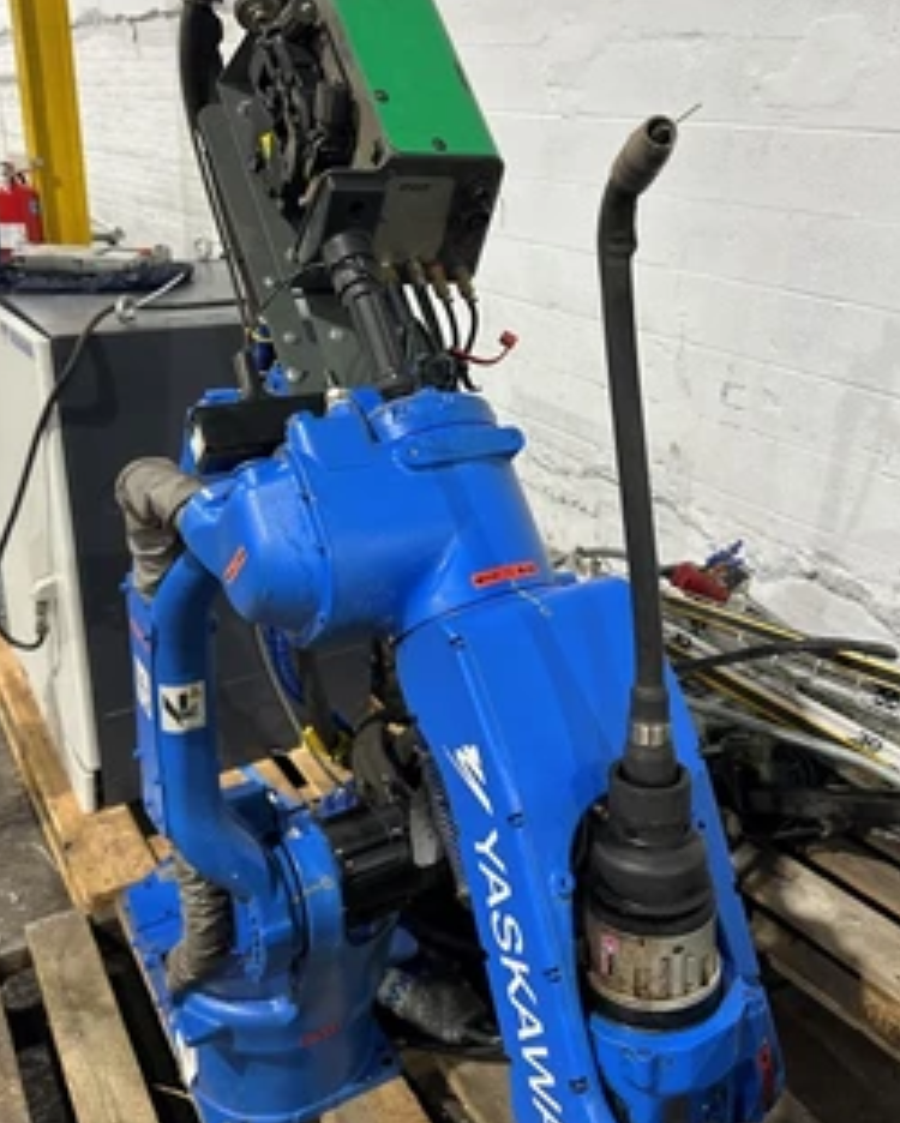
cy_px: 529
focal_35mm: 30
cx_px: 439
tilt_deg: -21.4
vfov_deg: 58.7
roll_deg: -3.1
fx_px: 998
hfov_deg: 48.5
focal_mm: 6.86
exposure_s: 1/60
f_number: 1.78
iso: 320
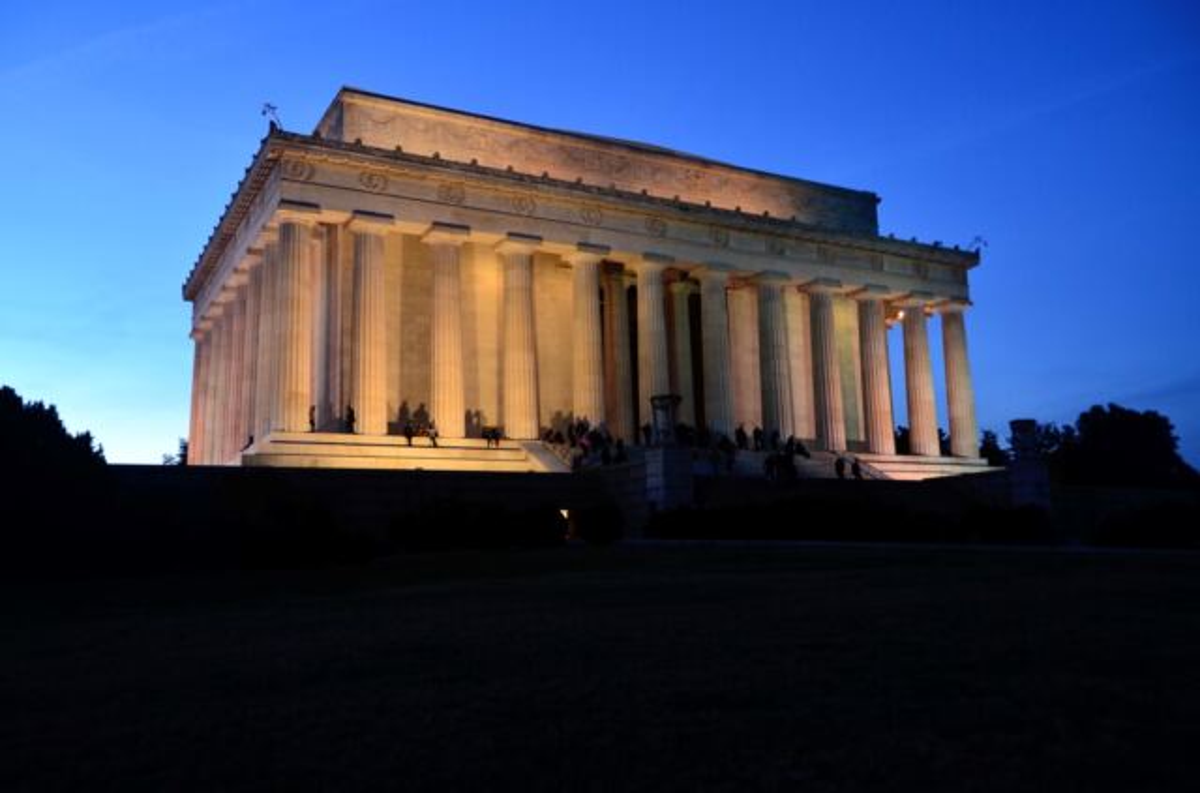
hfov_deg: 62.1
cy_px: 396
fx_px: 997
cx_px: 600
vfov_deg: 43.4
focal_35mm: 30
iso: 800
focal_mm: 20
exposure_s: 1/15
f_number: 3.5
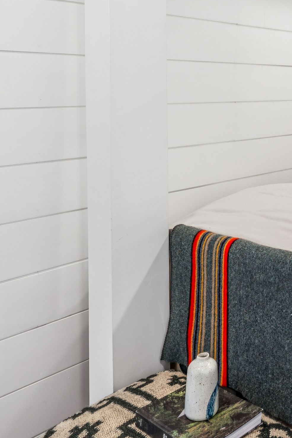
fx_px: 489
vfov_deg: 45.9
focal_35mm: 40
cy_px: 91
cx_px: 334
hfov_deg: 29.4
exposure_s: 1/2.5
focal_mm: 16.5
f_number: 13
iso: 100
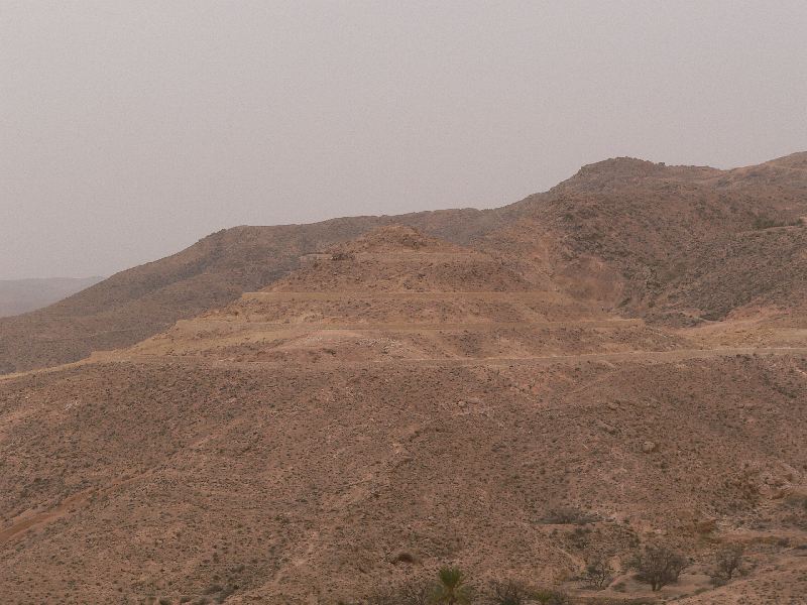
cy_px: 302
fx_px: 2425
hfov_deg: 18.9
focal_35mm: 104
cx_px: 404
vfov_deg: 14.2
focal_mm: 17.2
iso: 80
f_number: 5.2
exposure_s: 1/500
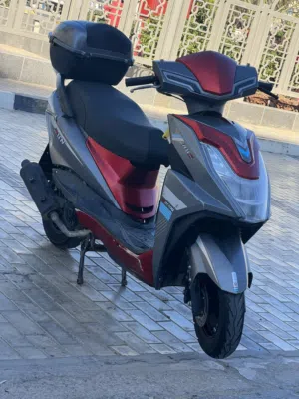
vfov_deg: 25.3
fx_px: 887
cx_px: 150
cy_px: 200
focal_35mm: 77
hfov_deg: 19.1
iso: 32
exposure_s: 1/265
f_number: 2.8
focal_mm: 9
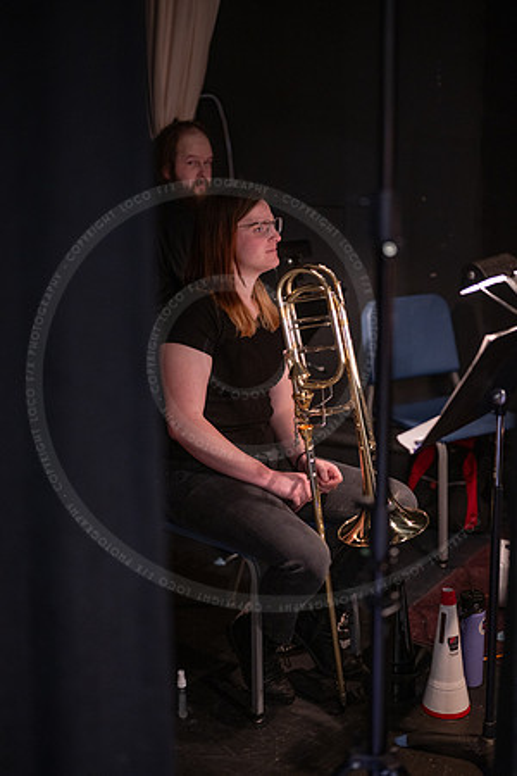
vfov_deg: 39.6
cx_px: 258
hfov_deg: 27.0
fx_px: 1077
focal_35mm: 50
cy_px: 388
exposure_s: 1/250
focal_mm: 50
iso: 800
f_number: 1.4
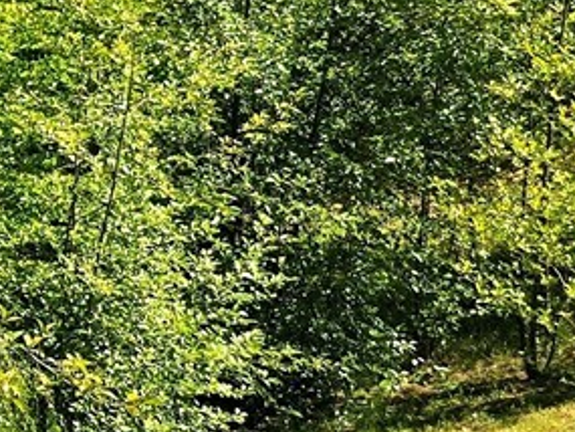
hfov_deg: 12.0
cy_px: -246
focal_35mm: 129
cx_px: -851
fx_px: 2144
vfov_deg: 11.0
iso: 12
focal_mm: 6.3
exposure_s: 1/500
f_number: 1.7
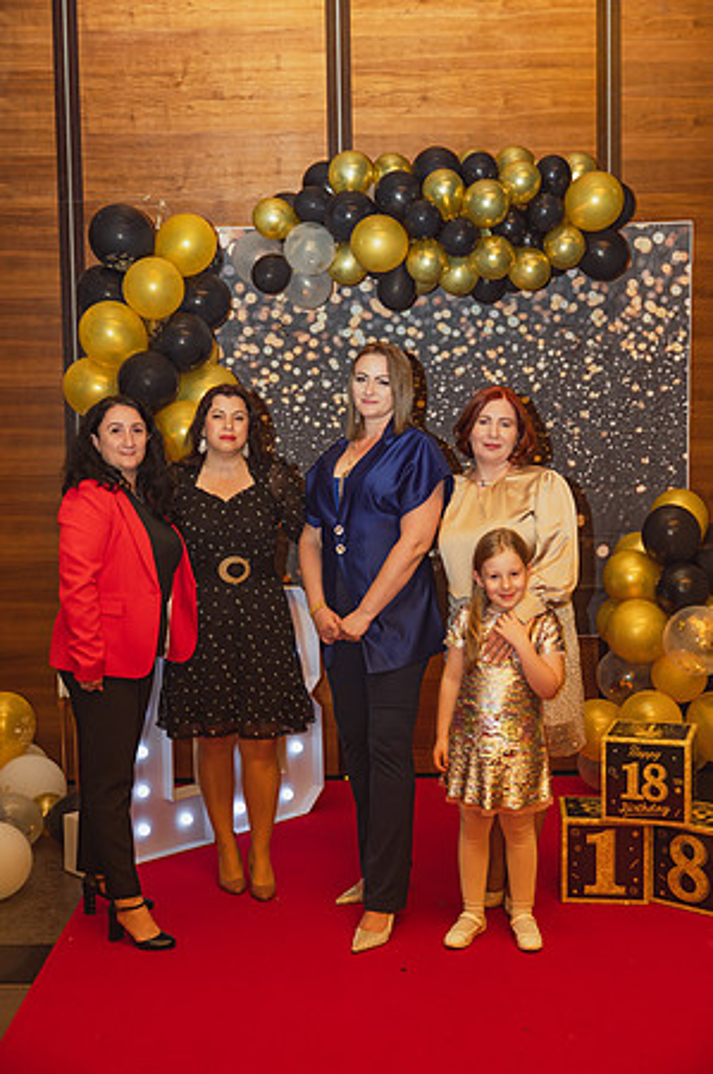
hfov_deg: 31.8
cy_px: 537
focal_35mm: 42
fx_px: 1251
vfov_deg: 46.4
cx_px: 356
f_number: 3.2
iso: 1600
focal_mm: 42
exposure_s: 1/200
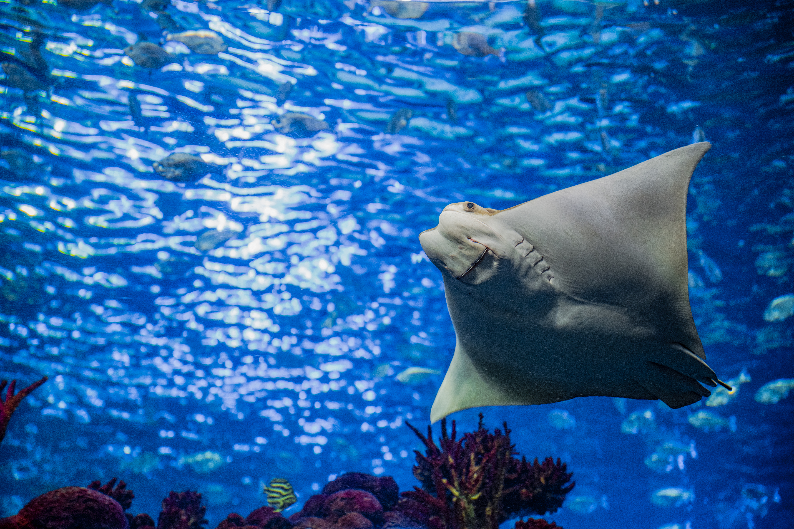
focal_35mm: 70
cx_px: 397
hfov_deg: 28.8
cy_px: 264
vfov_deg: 19.5
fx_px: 1544
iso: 1250
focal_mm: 70
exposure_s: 1/100
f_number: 2.8
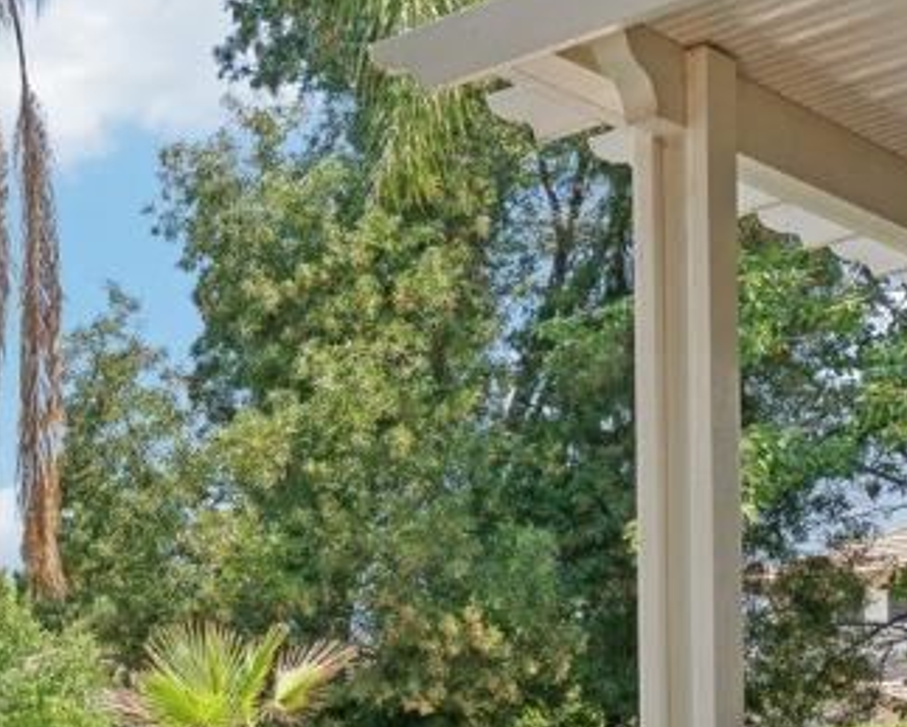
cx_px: -236
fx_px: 1988
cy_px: 792
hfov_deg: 23.1
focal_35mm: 74
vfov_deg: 19.9
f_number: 8
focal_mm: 17
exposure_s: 1/160
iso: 100
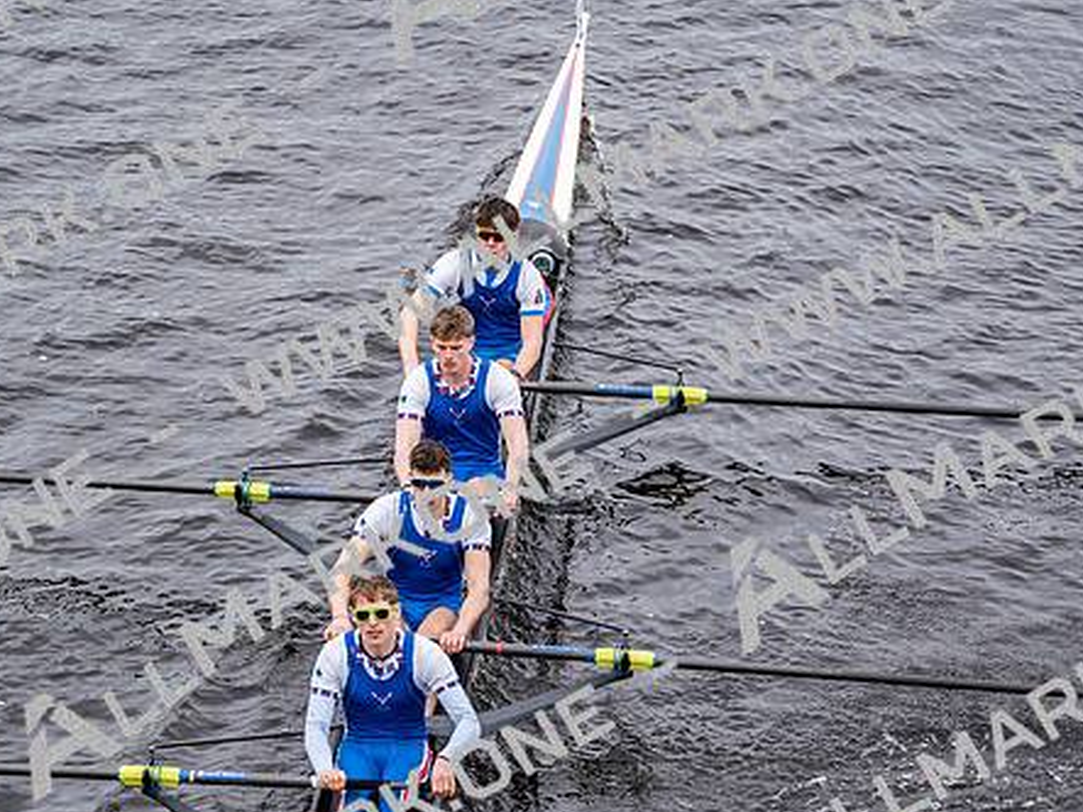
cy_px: 422
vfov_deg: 5.9
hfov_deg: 7.9
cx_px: 521
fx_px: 7882
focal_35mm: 252
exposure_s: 1/2000
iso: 320
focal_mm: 200
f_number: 2.8
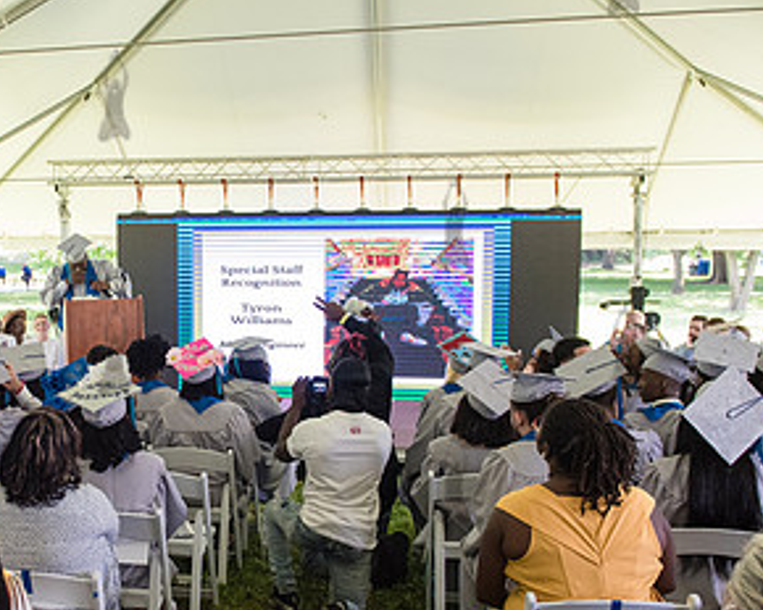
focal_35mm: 48
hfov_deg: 36.9
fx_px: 1084
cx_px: 113
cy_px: 348
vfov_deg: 31.4
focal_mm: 24
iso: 2500
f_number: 4
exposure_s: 1/800
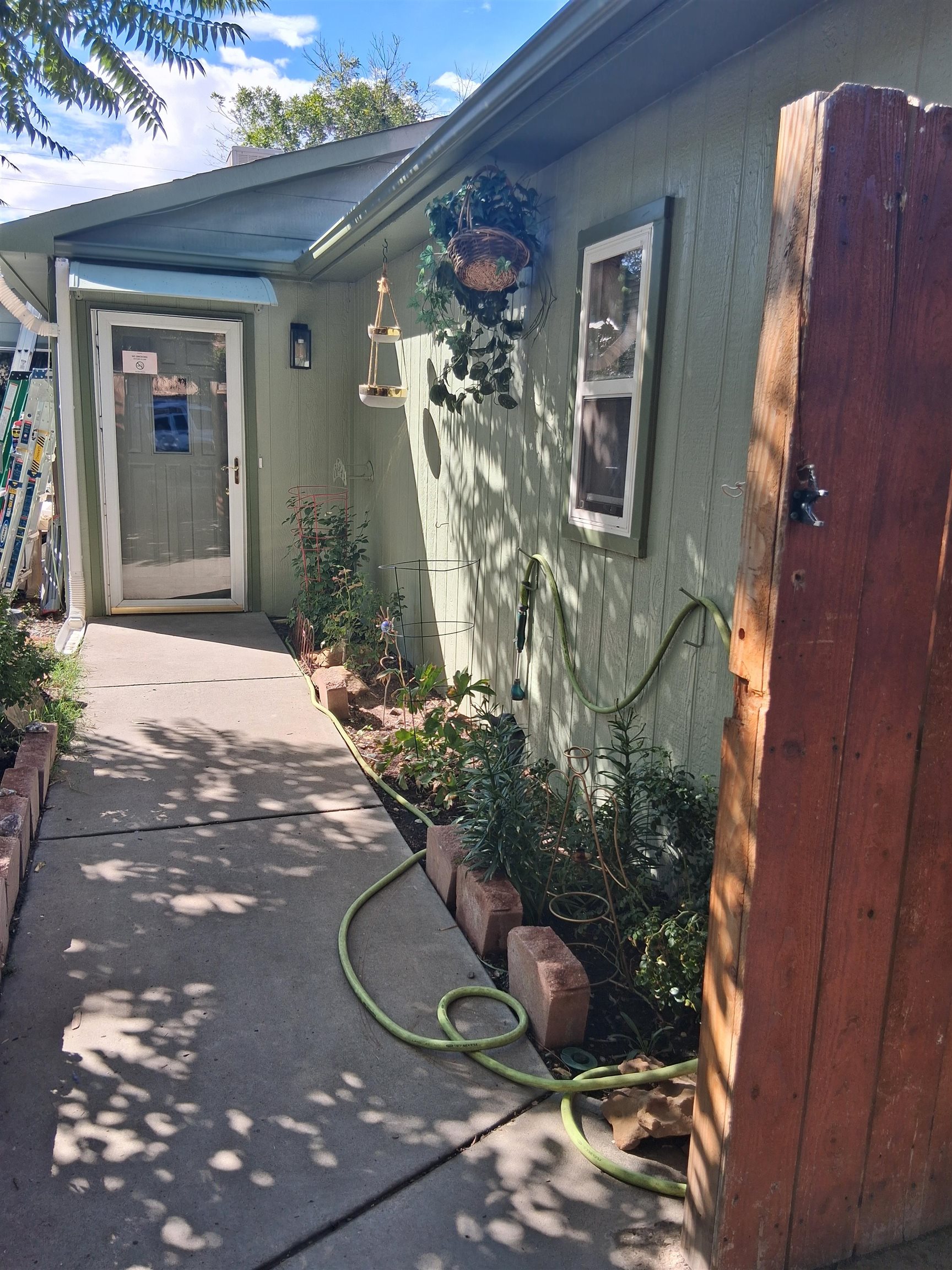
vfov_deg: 67.3
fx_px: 953
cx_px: 476
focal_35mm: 26
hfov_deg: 53.1
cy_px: 635
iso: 25
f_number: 1.8
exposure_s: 1/190
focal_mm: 3.98
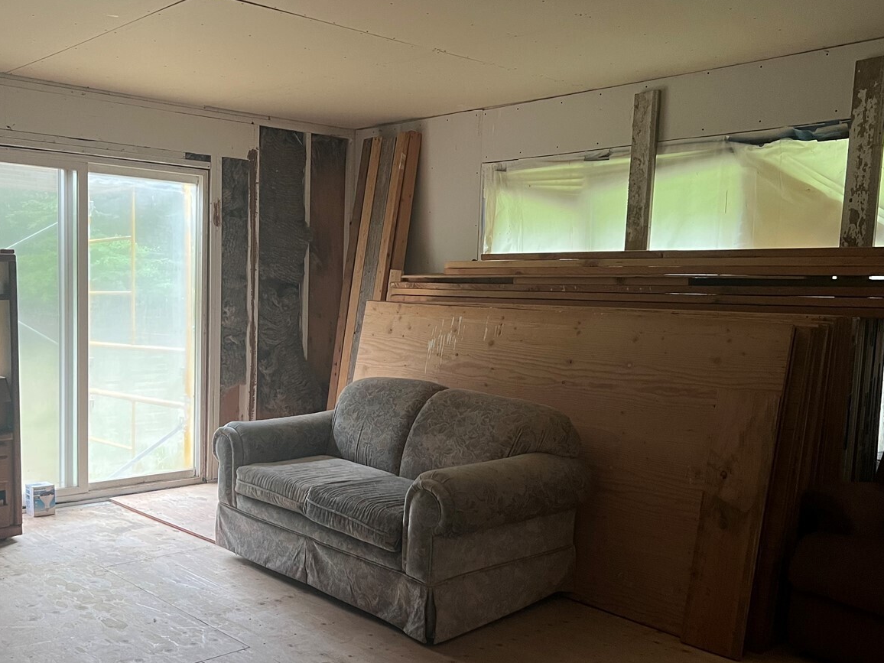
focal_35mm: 36
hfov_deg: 51.2
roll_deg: -1.2
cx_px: 377
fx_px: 919
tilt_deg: -4.9
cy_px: 356
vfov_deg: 39.6
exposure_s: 1/60
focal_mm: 5.7
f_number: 1.5
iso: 320
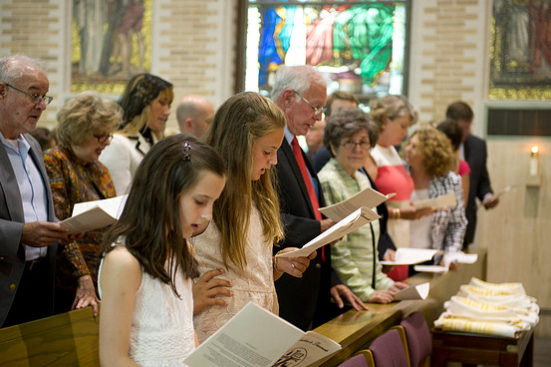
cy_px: 189
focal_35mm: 65
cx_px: 282
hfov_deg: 31.0
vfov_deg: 20.9
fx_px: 994
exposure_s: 1/100
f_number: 2.8
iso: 2000
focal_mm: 62
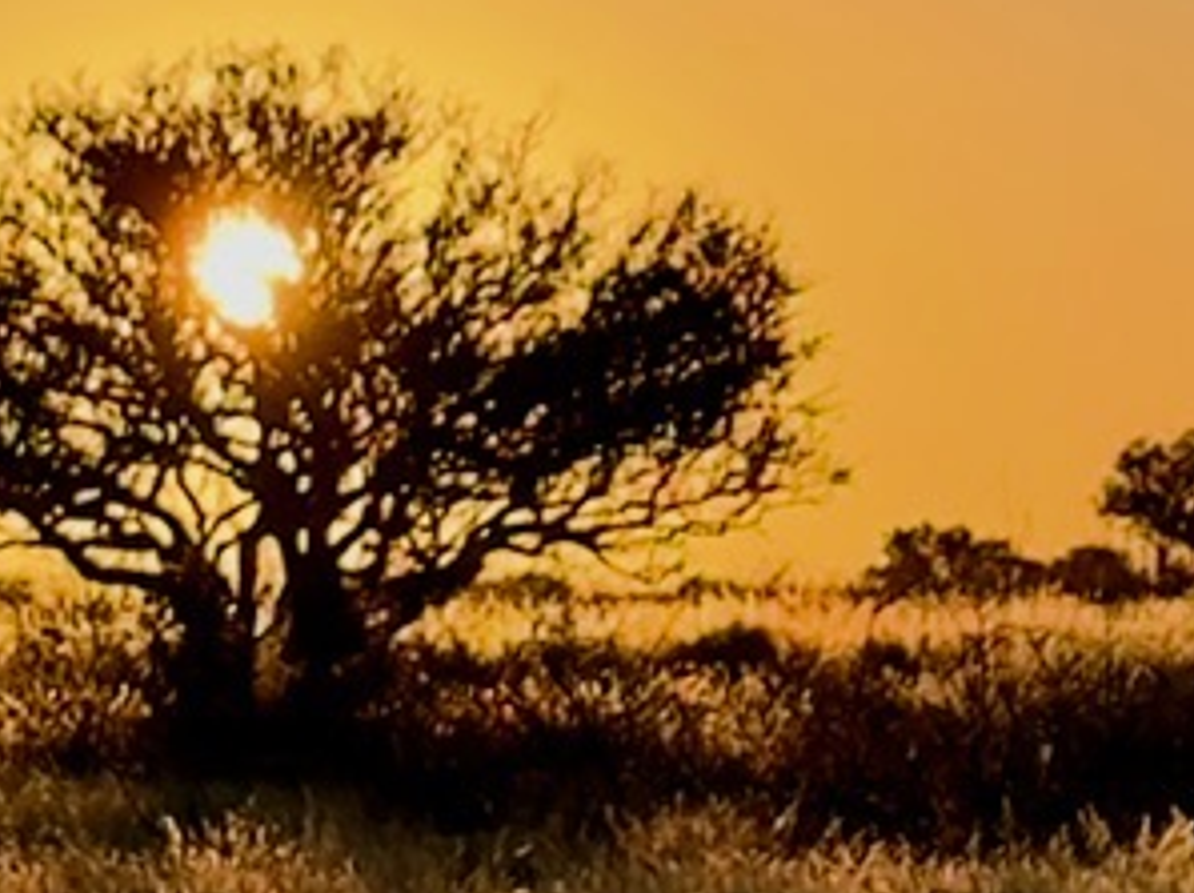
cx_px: 2027
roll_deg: +0.3
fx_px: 11373
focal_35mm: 330
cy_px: -52
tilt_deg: +2.7
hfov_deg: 5.9
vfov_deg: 4.5
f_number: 1.78
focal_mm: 6.76
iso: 64
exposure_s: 1/6410
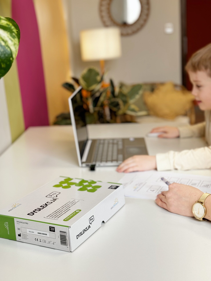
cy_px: 140
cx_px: 106
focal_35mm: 48
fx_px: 390
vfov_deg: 39.7
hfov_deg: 30.3
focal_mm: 6.76
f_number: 1.78
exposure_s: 1/370
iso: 64
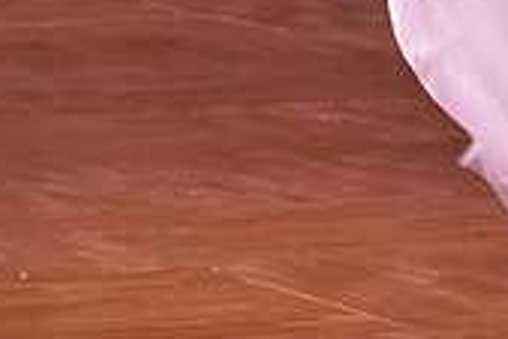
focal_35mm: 514
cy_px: -136
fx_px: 7259
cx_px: 830
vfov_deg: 2.7
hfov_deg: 4.0
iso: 1600
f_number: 5
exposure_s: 1/200
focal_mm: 150
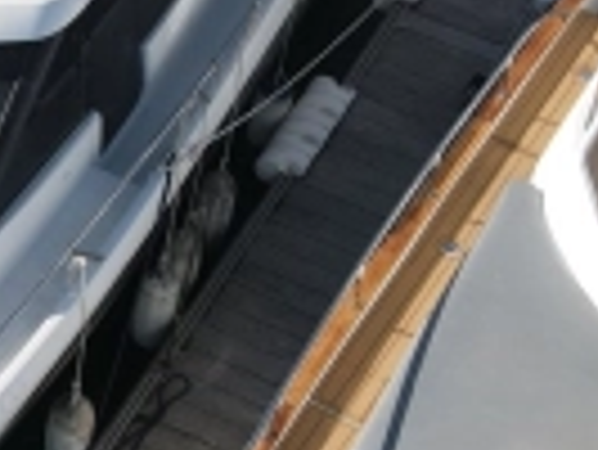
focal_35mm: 99
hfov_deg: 18.5
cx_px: -162
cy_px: 236
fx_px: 1712
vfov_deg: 15.0
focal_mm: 4.5
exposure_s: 1/800
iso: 100
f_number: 2.8
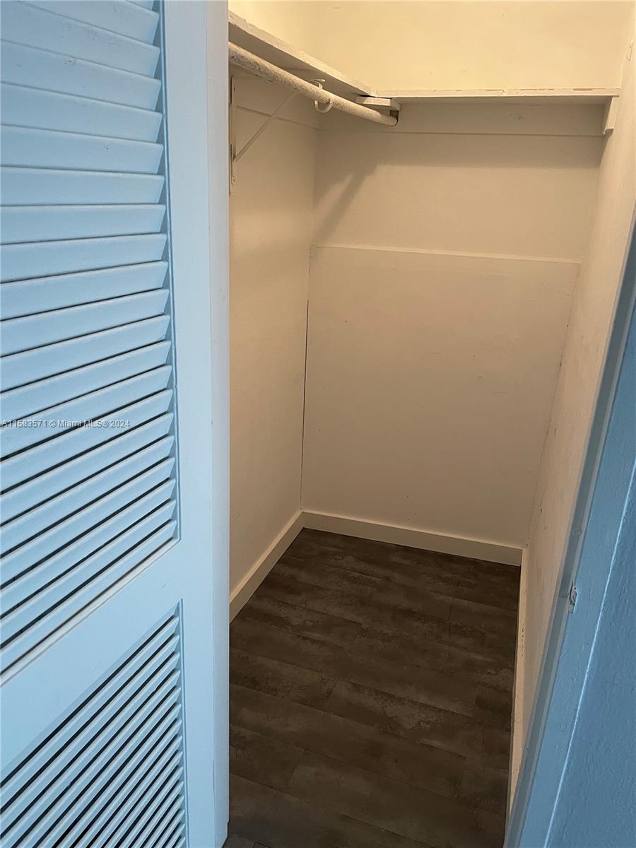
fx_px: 637
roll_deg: -2.4
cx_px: 318
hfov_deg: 53.1
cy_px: 424
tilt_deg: -20.6
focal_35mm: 26
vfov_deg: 67.3
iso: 200
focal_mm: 4.2
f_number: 1.6
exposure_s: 1/60
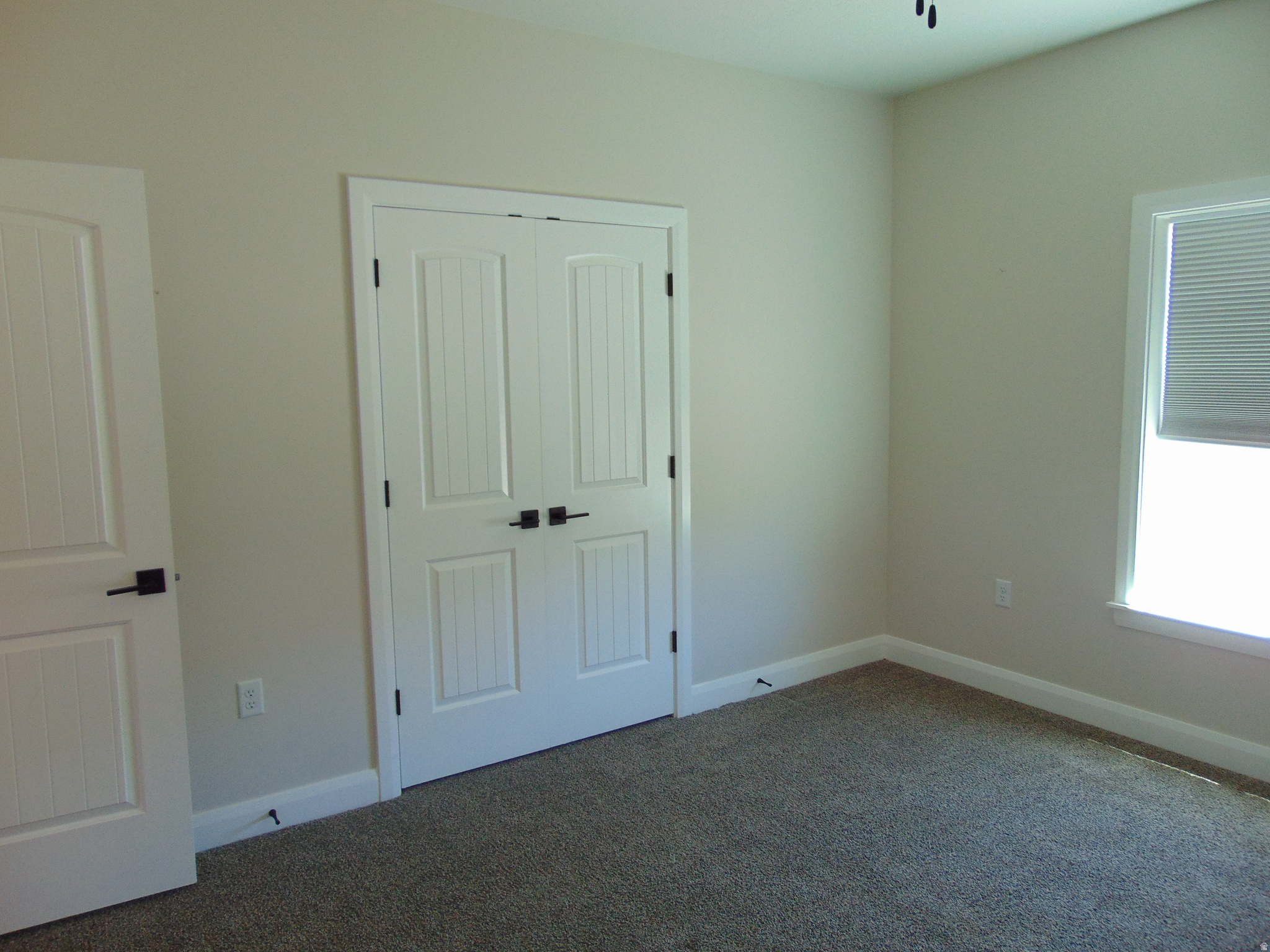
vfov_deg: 54.9
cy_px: 476
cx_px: 635
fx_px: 917
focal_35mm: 25
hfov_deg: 69.4
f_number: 3
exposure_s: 1/30
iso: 100
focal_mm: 4.5
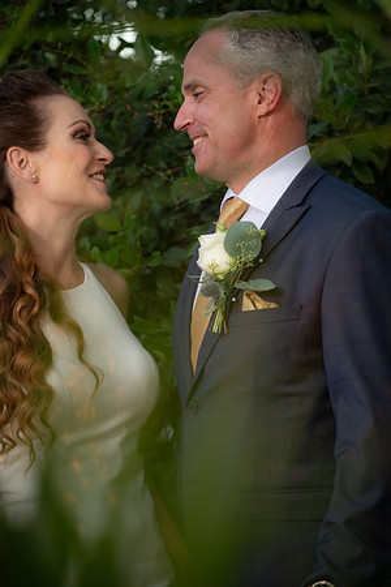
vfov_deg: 17.1
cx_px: 196
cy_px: 294
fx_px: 1955
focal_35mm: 120
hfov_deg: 11.4
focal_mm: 120
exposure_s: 1/60
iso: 125
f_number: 4
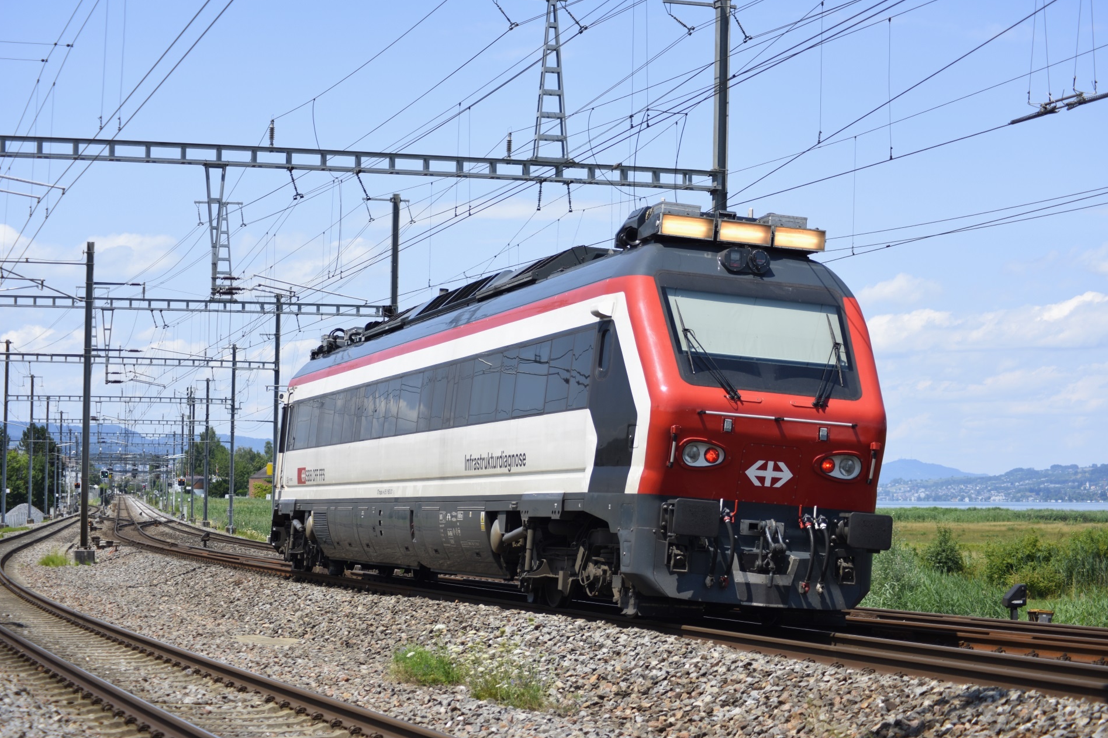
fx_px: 2339
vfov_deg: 17.9
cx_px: 556
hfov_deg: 26.7
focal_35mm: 76
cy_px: 365
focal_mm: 75
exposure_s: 1/640
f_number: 5.6
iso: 100
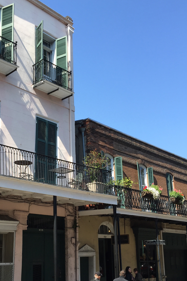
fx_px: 327
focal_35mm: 42
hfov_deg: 31.6
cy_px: 173
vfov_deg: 46.0
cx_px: 58
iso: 32
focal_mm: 4.15
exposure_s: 1/842
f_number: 2.2
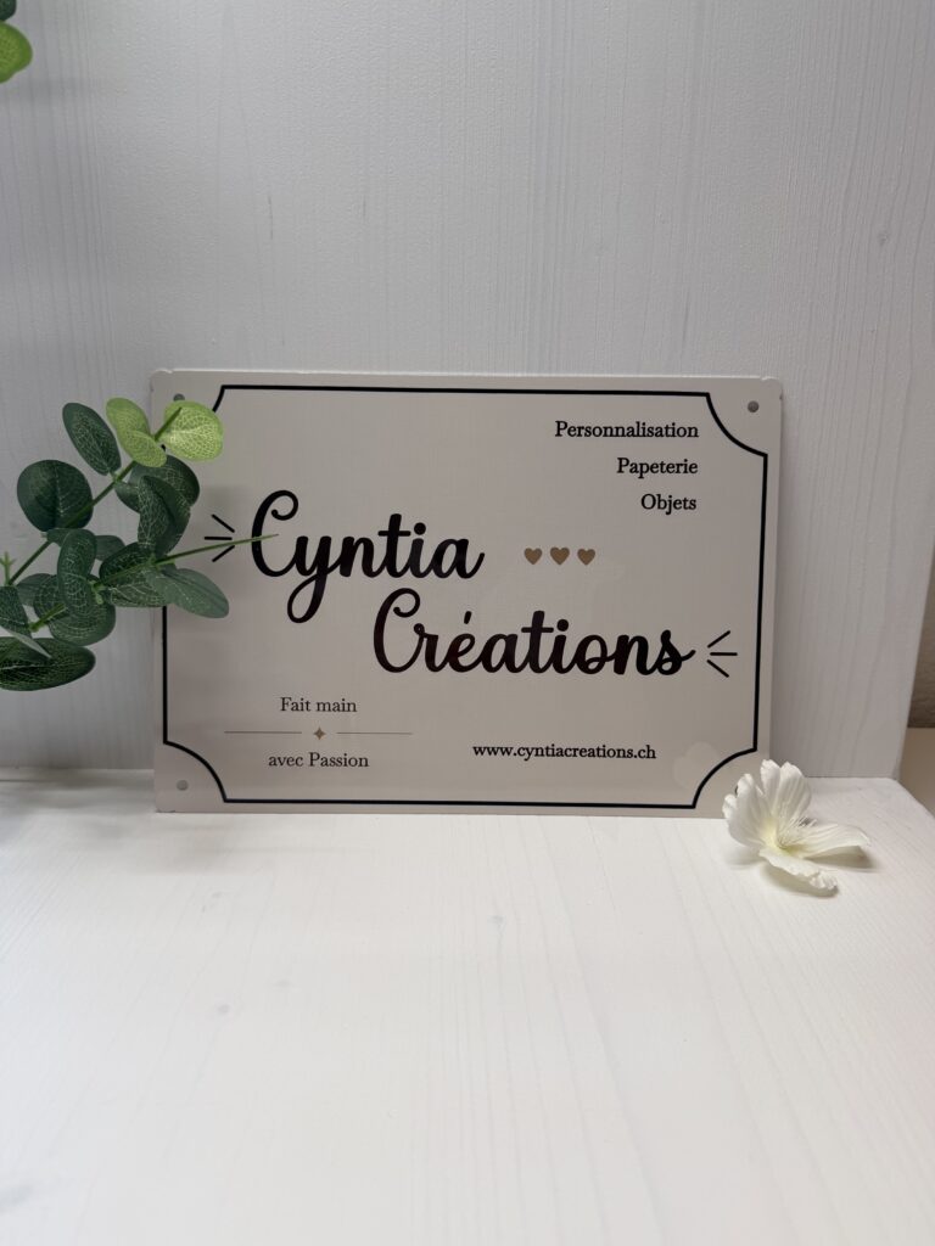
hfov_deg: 56.8
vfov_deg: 71.6
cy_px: 623
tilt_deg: -16.9
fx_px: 864
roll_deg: -0.5
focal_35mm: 24
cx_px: 468
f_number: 1.78
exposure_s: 1/555
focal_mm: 6.76
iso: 80
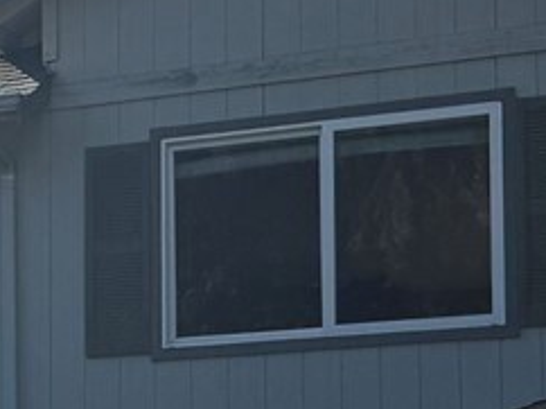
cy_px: 504
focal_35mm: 159
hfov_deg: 11.5
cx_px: -435
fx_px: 2505
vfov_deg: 9.2
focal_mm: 6.76
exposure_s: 1/6173
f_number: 1.78
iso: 100
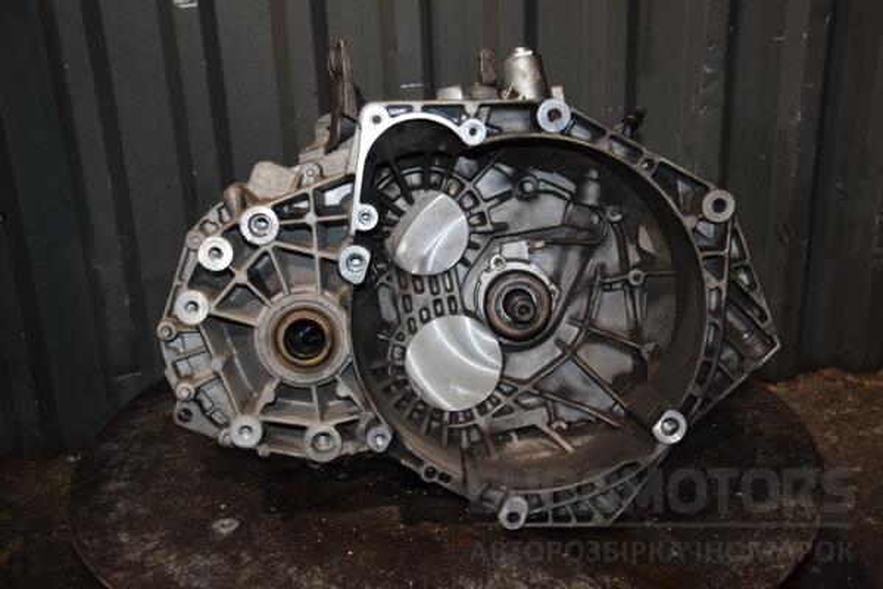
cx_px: 442
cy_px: 294
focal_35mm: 48
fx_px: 1177
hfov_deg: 41.1
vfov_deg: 28.1
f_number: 5
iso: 800
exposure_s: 1/60
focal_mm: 32
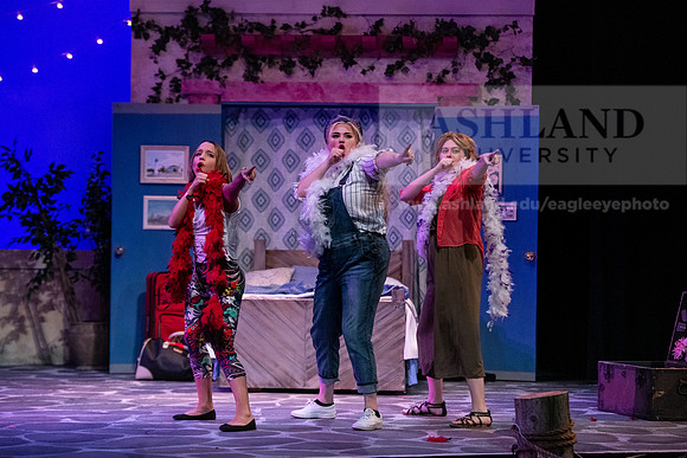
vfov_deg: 13.0
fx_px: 2004
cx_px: 344
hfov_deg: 19.5
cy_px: 229
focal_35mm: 105
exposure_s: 1/400
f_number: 3.5
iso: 4000
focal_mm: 105
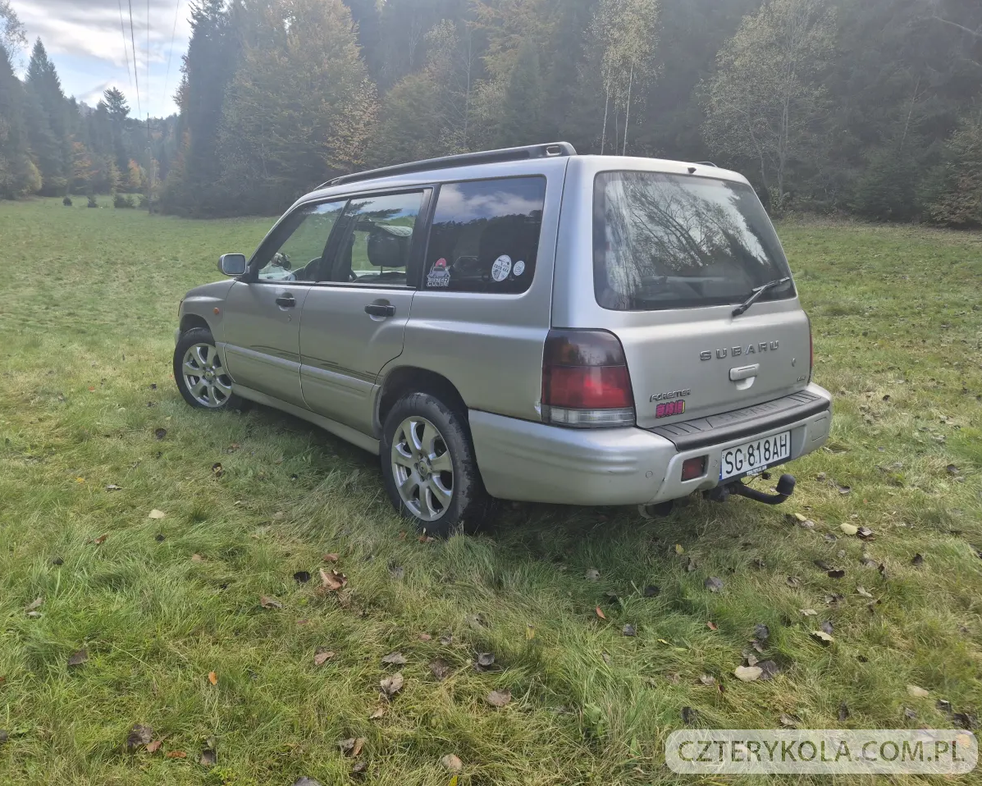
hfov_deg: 70.2
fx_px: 698
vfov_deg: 58.8
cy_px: 393
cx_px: 462
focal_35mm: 24
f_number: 1.8
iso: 25
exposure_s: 1/450
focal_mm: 5.4
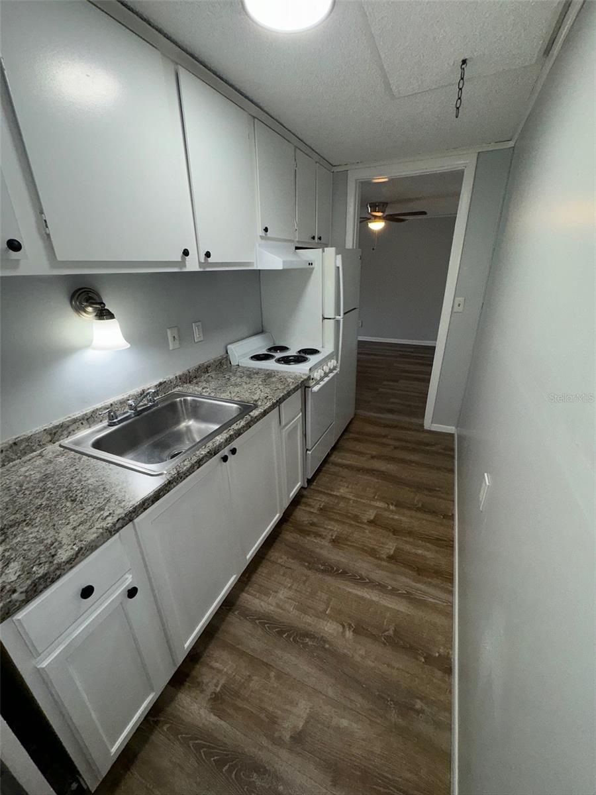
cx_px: 298
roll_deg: +0.7
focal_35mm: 14
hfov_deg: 85.7
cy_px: 398
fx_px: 321
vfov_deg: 102.1
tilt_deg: -22.9
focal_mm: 2.22
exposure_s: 1/120
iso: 80
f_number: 2.2
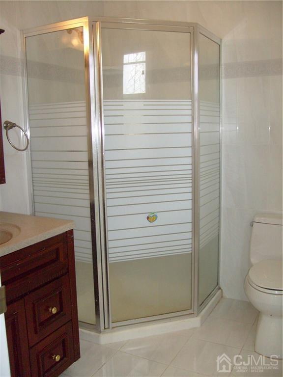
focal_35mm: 35
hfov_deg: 40.7
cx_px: 142
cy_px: 188
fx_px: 382
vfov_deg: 52.6
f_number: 2.8
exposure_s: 1/45
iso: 100
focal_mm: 5.8
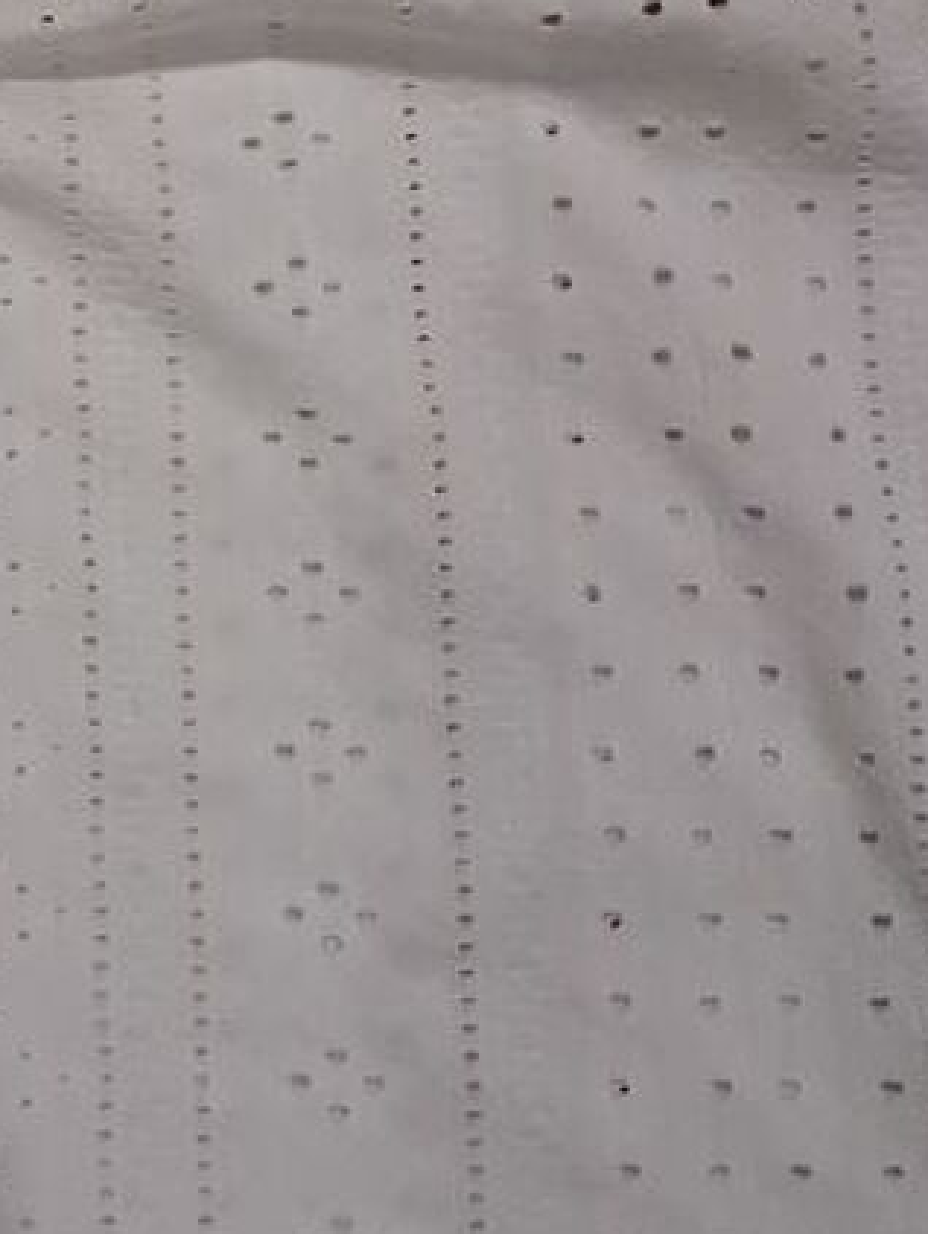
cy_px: 244
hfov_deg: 16.8
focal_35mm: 85
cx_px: -117
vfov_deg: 22.7
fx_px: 3034
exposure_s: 1/60
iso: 250
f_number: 1.8
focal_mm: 4
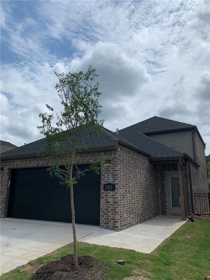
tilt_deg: +14.5
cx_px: 105
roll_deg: +0.0
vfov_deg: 67.3
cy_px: 140
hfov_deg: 53.1
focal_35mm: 26
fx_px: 210
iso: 25
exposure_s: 1/6452
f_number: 1.8
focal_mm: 4.25
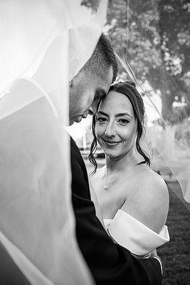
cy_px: 142
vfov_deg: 67.4
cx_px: 103
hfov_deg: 47.9
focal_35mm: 27
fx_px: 214
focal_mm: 24
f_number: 2.8
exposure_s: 1/400
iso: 160
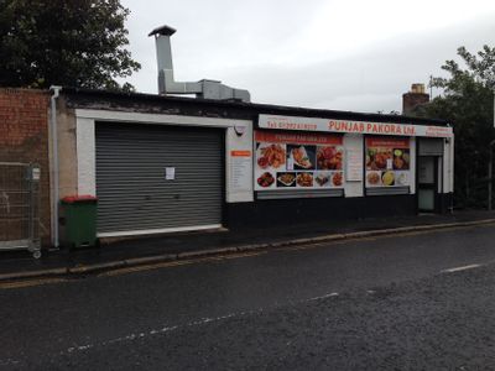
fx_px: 472
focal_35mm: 33
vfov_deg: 42.9
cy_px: 186
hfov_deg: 55.4
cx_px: 248
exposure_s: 1/493
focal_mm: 4.12
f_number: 2.4
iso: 50
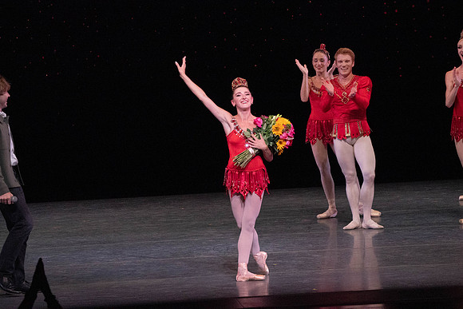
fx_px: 4322
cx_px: 232
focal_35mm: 336
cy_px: 154
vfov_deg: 4.1
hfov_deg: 6.1
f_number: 14
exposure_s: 1/500
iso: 16000
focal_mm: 336
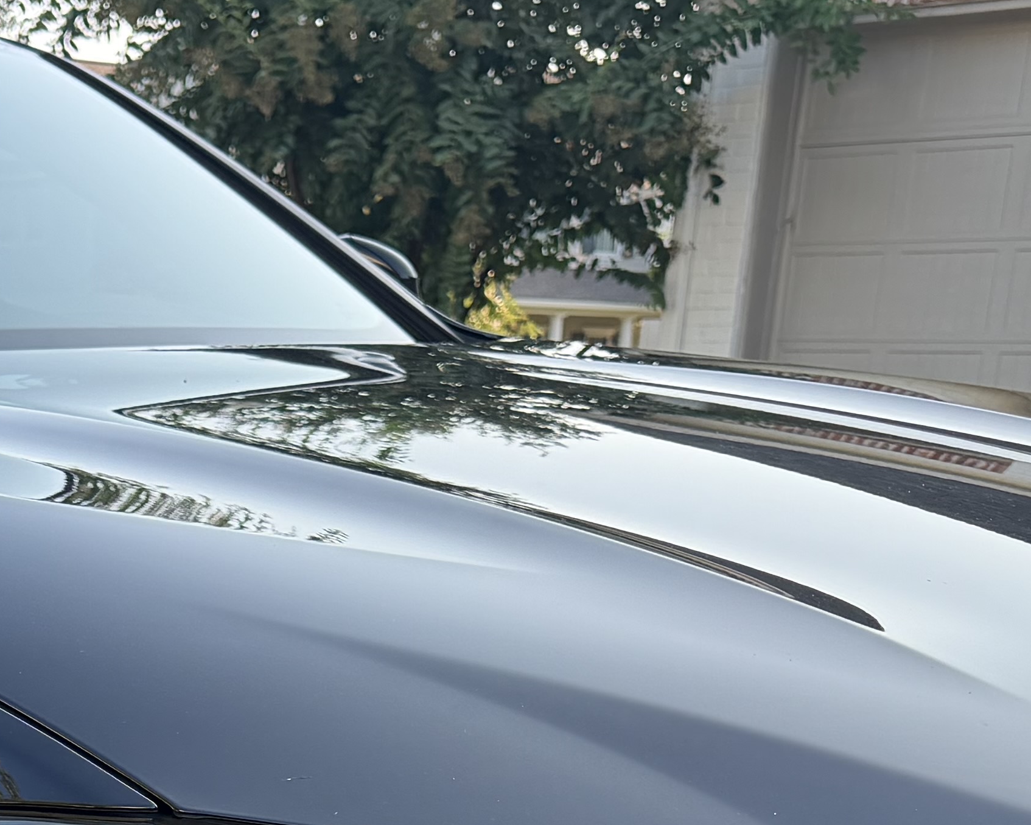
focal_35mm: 79
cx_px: -43
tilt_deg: -17.8
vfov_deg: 17.8
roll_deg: -0.6
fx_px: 2410
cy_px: 1144
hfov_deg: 23.0
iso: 100
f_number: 1.78
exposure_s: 1/467
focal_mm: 6.76
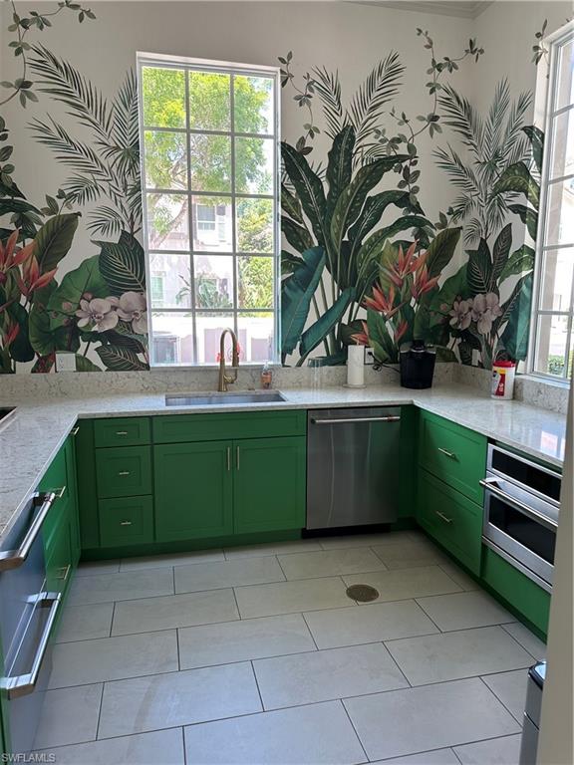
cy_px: 382
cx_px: 287
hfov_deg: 56.8
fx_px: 531
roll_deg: -1.6
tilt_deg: -12.6
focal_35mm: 24
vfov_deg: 71.6
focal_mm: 6.86
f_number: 1.78
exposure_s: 1/121
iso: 100
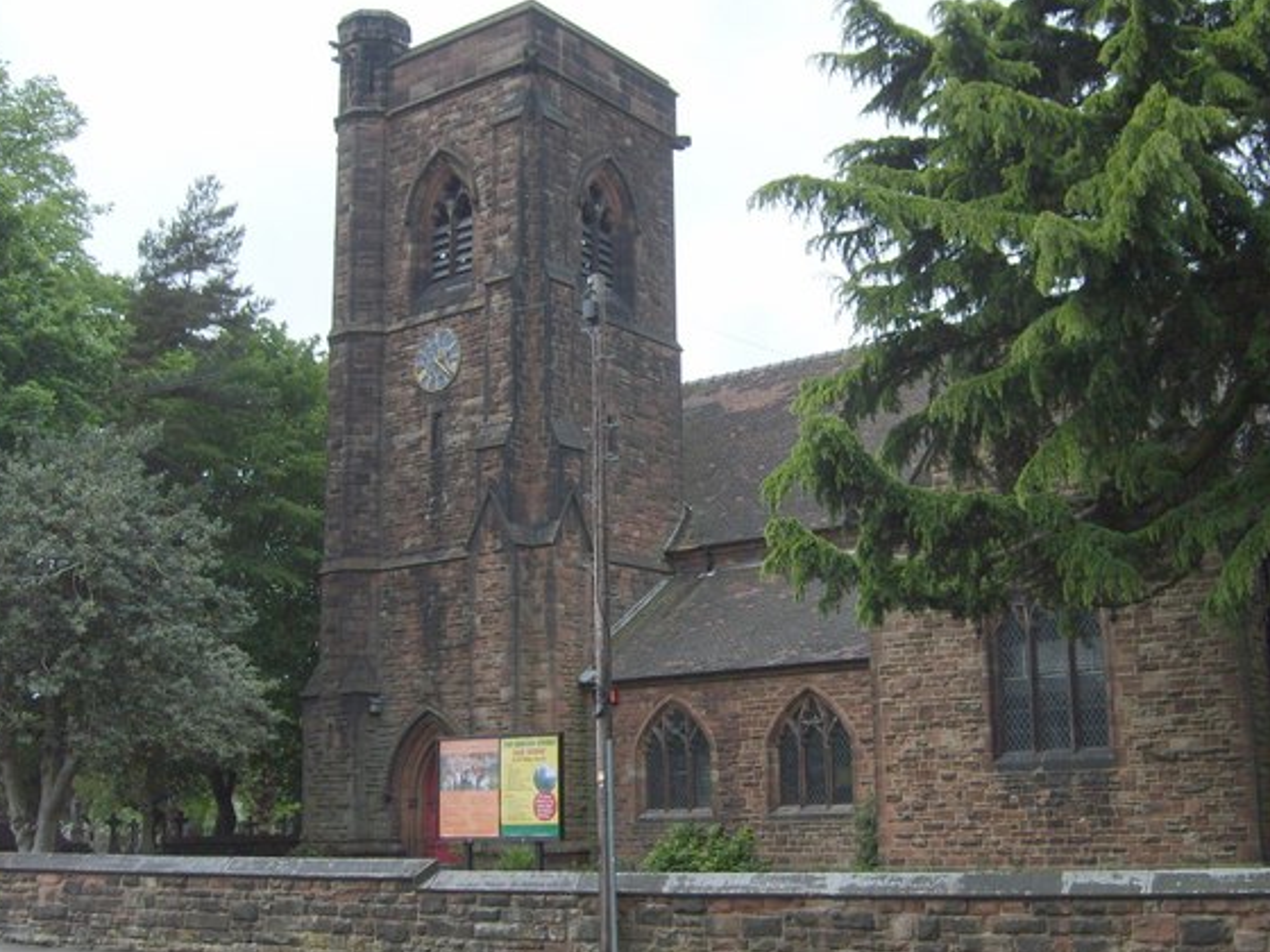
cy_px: 494
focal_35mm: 40
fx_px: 1468
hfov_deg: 46.7
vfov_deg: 36.0
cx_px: 692
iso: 50
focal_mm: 5.8
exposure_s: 1/750
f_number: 2.8
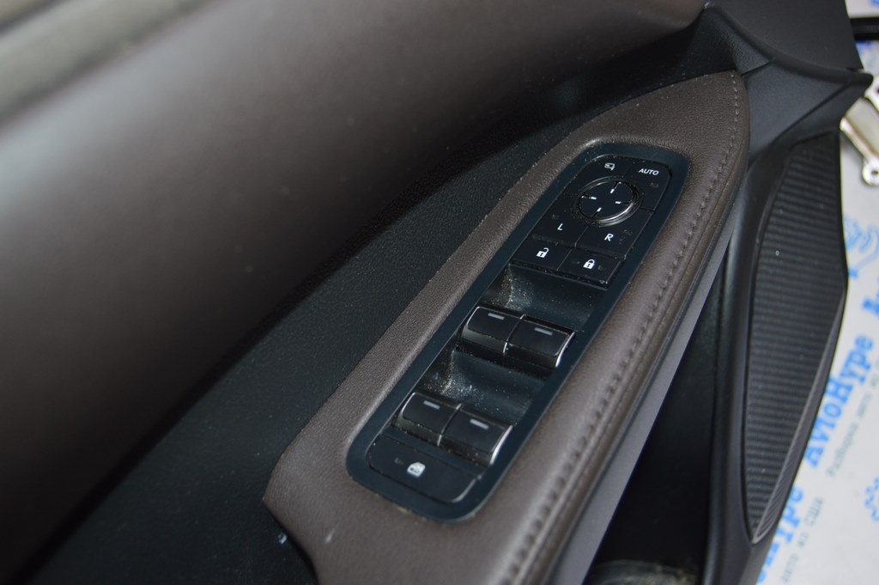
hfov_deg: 55.1
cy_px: 292
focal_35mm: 34
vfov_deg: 38.3
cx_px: 440
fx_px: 842
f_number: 3.8
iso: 640
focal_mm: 23
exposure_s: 1/60
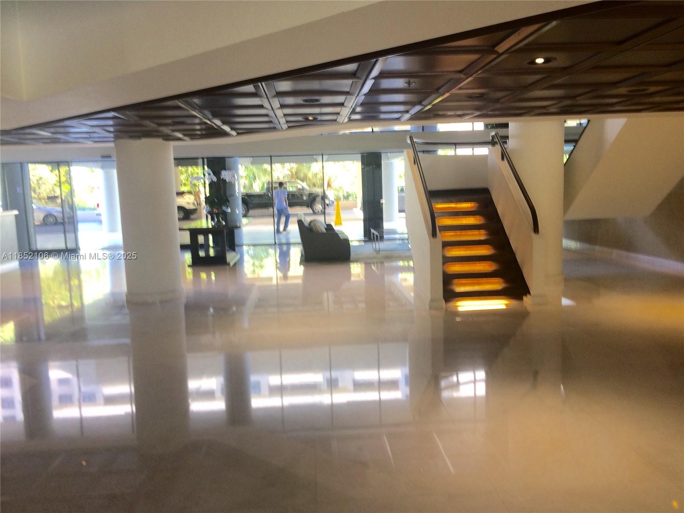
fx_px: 573
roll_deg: +3.4
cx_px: 342
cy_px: 256
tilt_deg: -5.7
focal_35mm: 29
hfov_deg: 61.7
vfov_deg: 48.2
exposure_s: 1/30
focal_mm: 4.15
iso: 40
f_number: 2.2
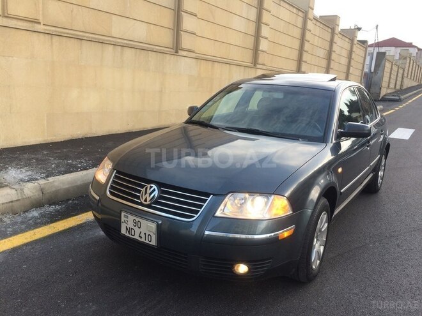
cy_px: 158
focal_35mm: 29
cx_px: 211
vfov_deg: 48.2
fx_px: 354
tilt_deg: -10.7
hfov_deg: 61.7
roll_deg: -3.6
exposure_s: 1/234
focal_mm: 4.15
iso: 32
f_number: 2.2
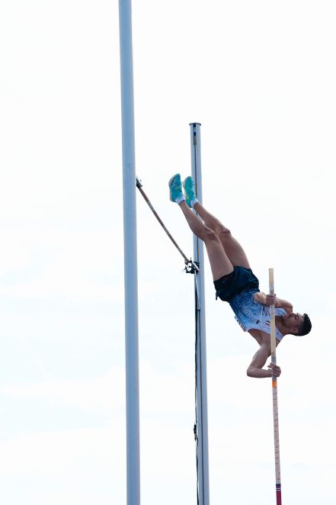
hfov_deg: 6.4
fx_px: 2983
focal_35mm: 213
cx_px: 266
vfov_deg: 9.7
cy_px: 254
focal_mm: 141
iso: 250
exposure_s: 1/2500
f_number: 2.8
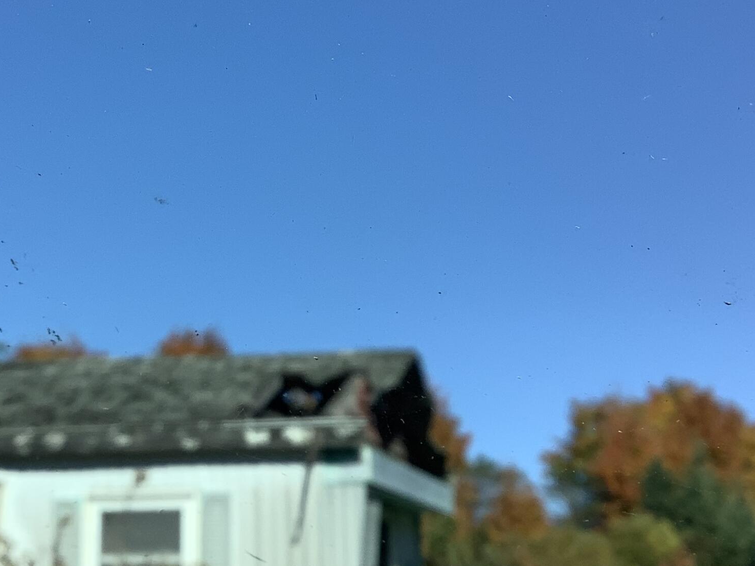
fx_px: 1374
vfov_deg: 23.2
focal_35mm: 63
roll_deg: -2.4
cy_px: 207
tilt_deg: +17.7
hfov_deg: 30.4
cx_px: 221
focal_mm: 3.3
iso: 25
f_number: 2.4
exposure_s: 1/1006
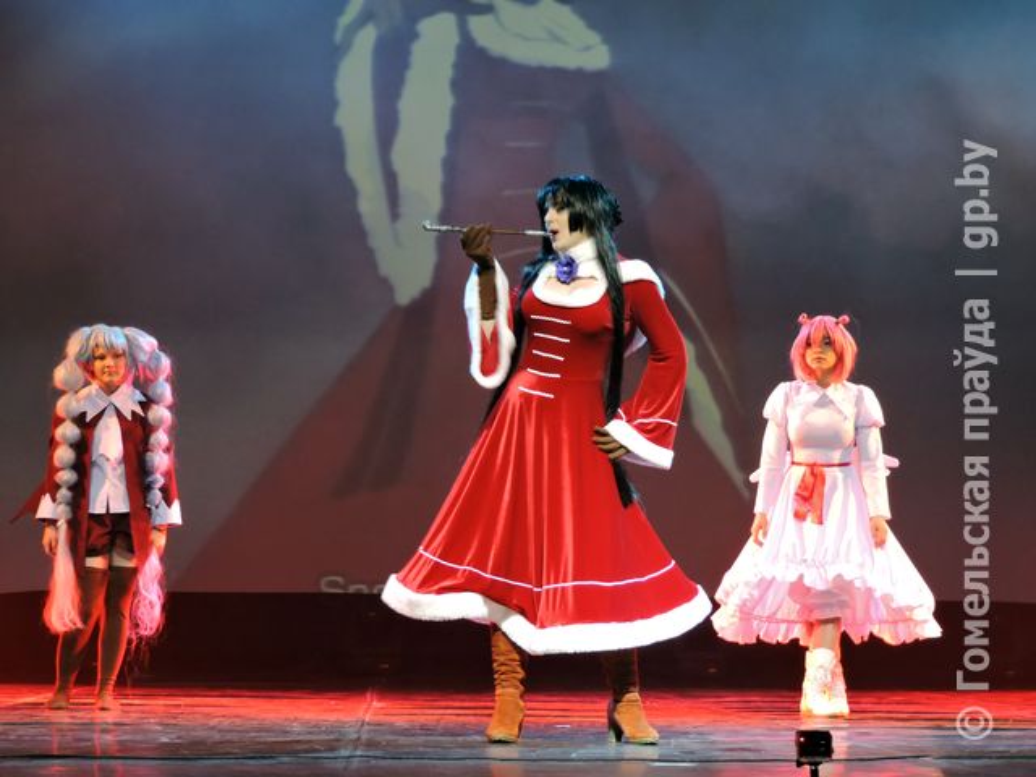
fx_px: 2993
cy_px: 388
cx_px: 518
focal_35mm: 100
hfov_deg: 19.6
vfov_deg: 14.8
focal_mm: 17.8
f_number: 4.1
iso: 800
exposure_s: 1/15
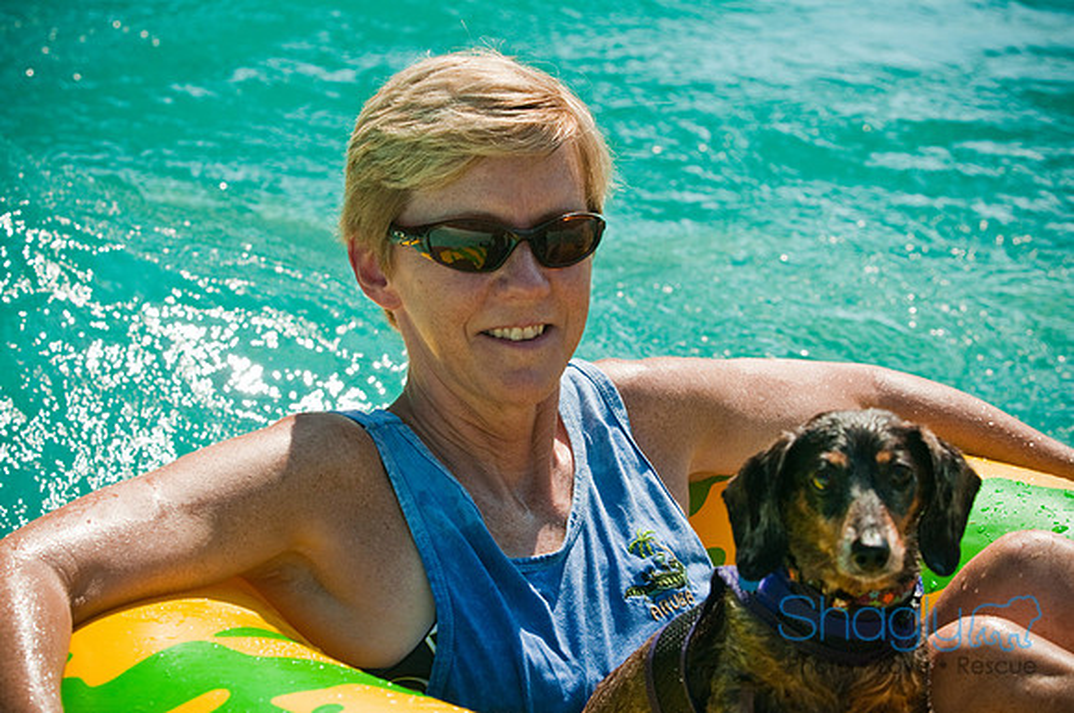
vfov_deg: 11.4
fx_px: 3575
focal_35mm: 120
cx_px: 537
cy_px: 356
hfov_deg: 17.1
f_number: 5.6
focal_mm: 80
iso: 400
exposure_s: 1/640
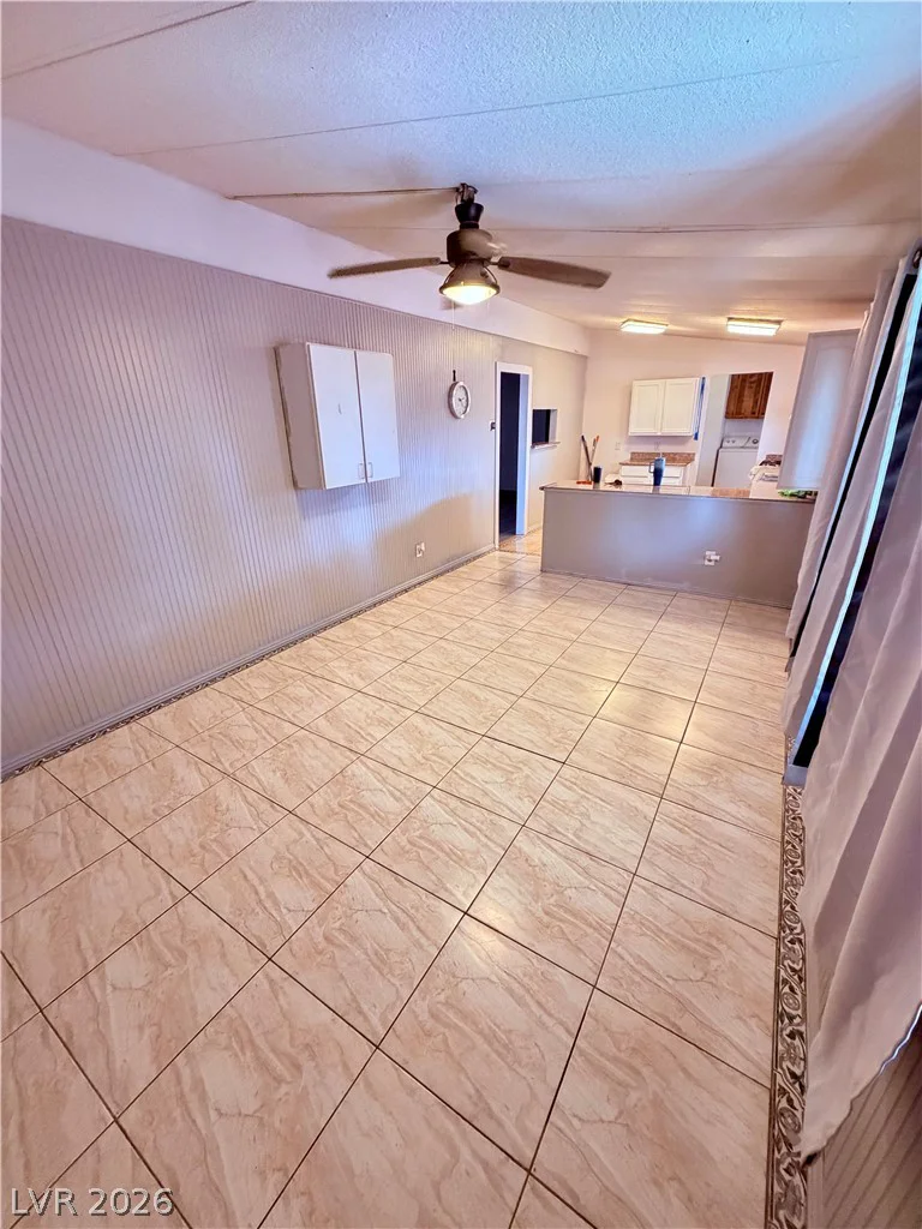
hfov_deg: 85.7
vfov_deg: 102.1
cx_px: 461
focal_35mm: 14
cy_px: 614
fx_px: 497
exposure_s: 1/60
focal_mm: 2.22
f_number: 2.2
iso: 500
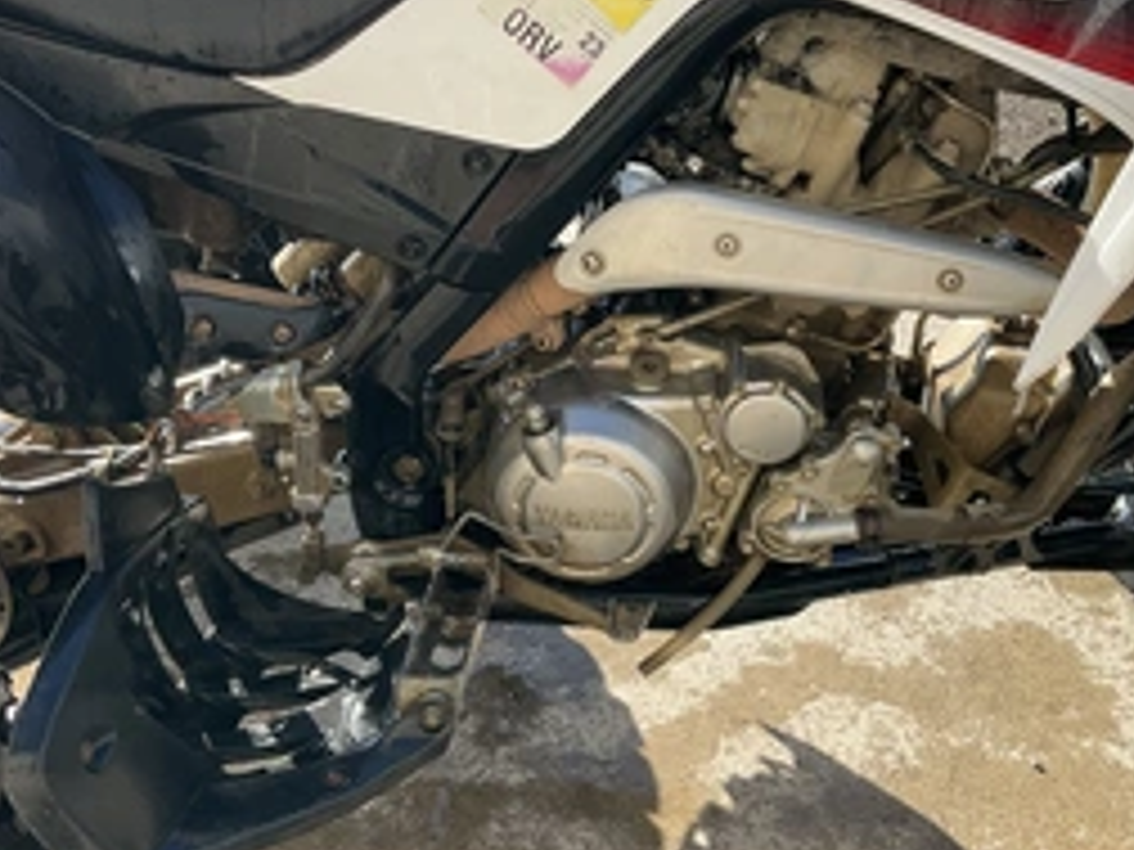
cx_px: 634
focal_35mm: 46
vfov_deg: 31.5
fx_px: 1507
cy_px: 369
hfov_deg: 41.2
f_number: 1.8
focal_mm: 3
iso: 25
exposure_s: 1/749
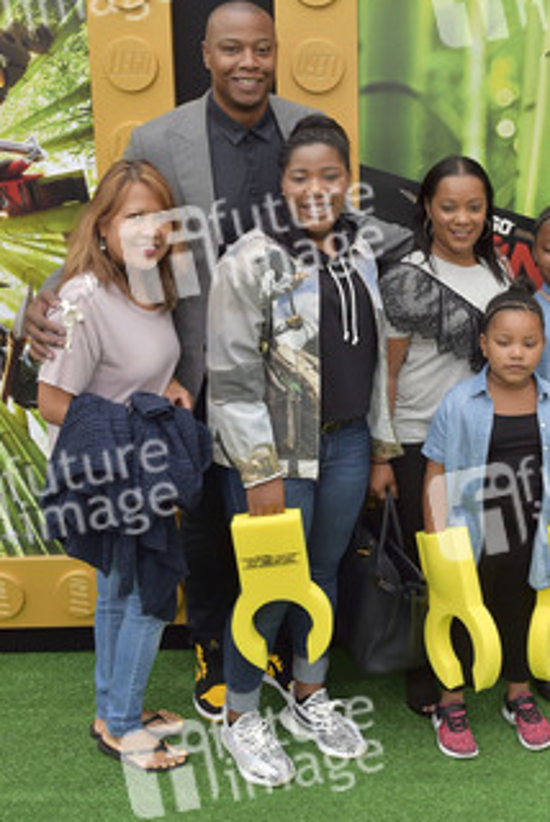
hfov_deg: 33.4
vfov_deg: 48.4
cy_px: 372
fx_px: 915
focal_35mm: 40
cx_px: 328
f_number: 6.3
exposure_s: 1/320
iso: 400
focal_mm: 32
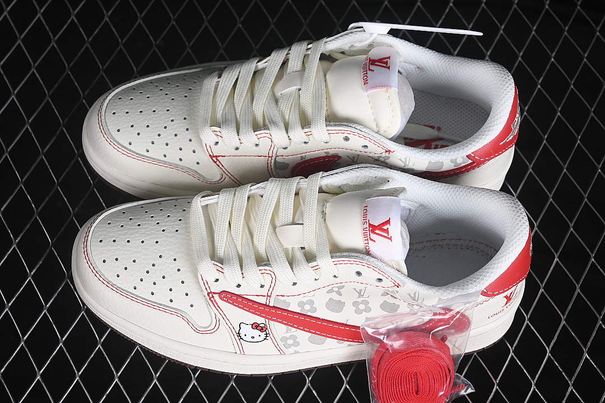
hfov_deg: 27.0
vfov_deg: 18.2
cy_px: 202
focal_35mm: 75
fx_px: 1260
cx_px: 302
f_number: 7.1
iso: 160
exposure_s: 1/80
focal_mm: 50
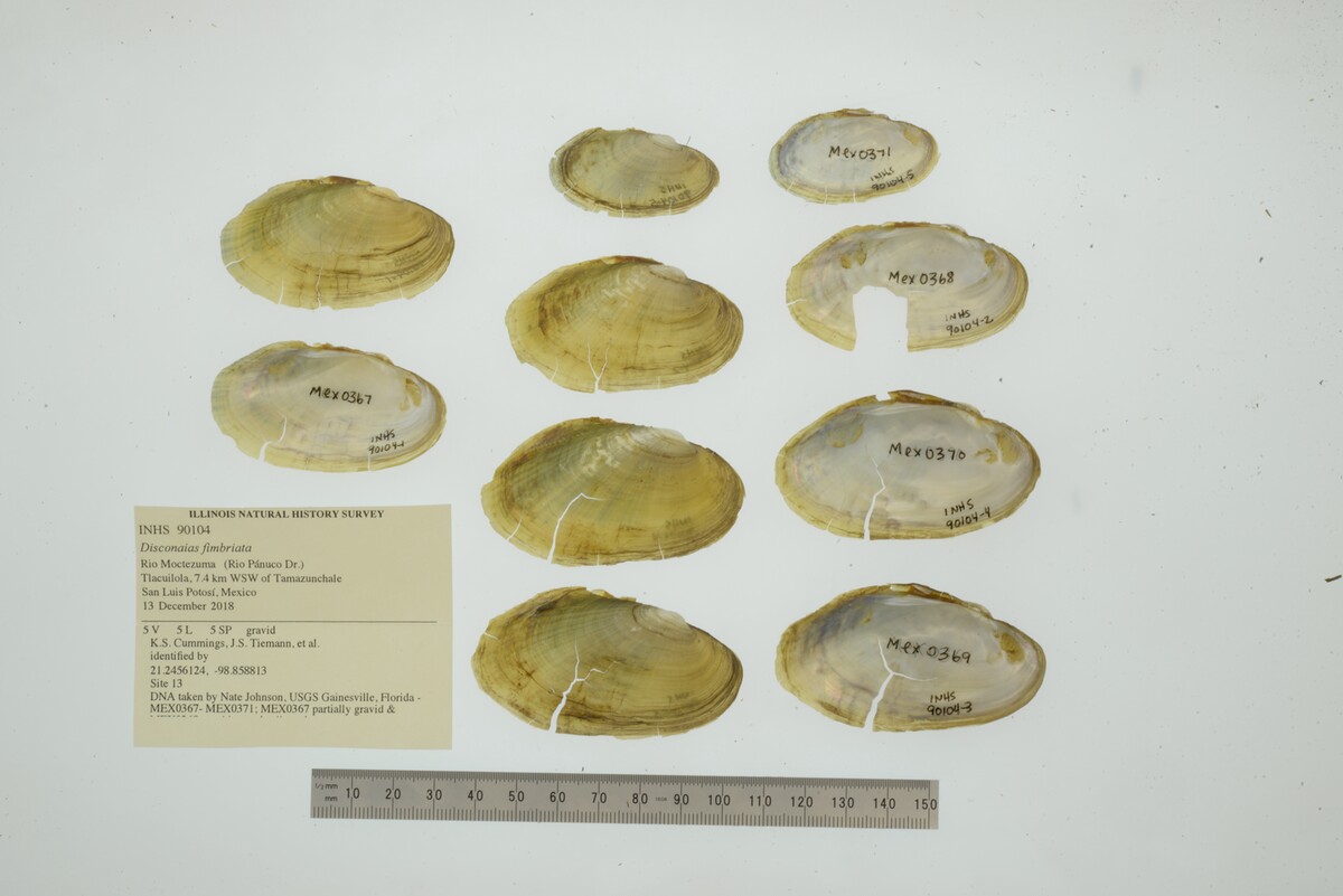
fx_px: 2239
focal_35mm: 60
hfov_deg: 33.4
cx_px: 672
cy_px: 448
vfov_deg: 22.6
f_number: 32
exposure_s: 1/10
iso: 100
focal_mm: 60
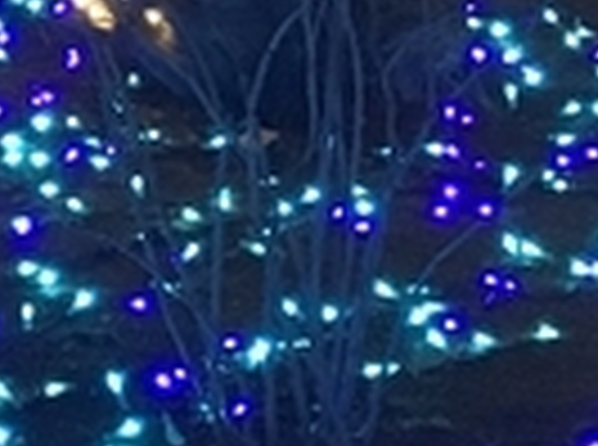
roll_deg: +2.8
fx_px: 3859
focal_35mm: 224
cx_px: -540
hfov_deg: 8.5
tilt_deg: -6.5
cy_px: -144
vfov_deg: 6.5
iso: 200
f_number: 2.2
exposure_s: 1/17
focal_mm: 4.15
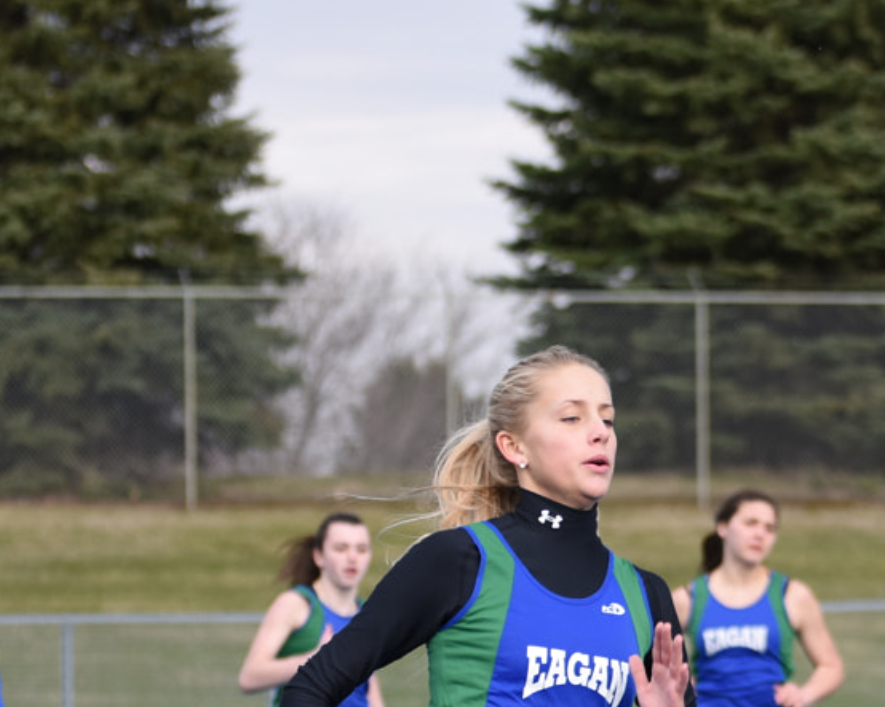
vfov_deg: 6.4
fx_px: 6364
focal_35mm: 243
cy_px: 628
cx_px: 655
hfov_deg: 7.9
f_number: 2.8
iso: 320
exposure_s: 1/1000
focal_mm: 70
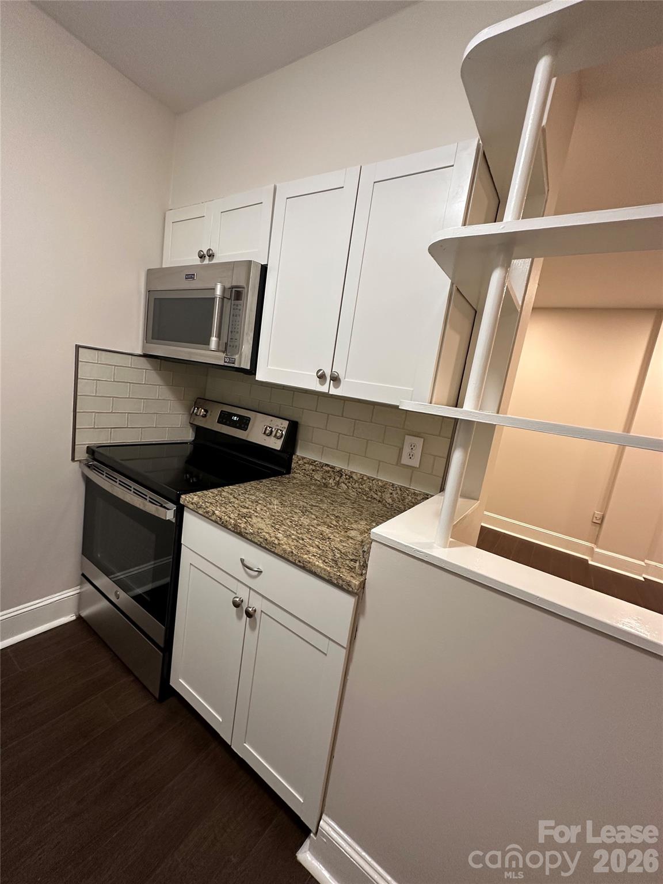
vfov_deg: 102.1
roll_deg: -8.8
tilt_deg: -9.6
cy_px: 442
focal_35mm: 14
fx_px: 358
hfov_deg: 85.7
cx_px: 332
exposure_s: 1/60
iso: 160
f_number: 2.2
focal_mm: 2.22
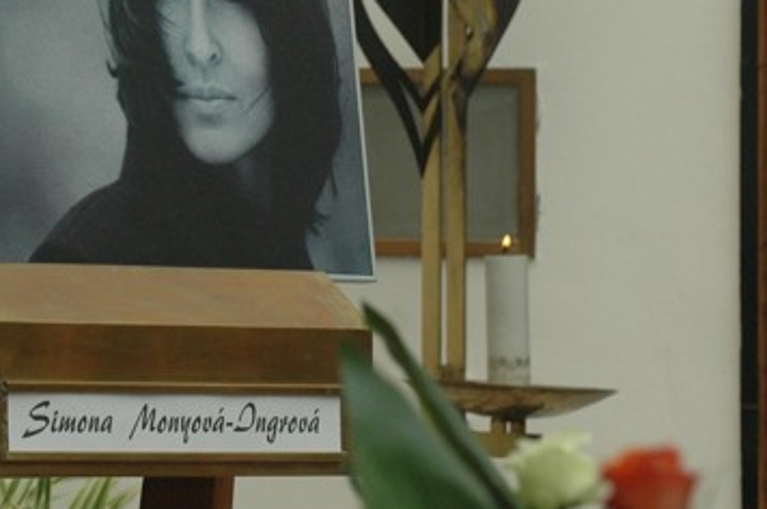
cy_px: 101
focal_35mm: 291
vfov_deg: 4.7
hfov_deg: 7.1
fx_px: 6189
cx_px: 103
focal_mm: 100
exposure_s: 1/800
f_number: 4.8
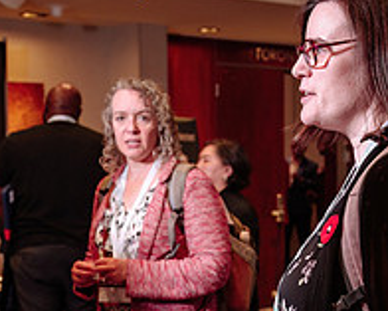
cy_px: 235
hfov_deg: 19.2
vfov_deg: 15.3
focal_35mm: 100
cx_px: 206
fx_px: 1149
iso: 800
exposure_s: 1/50
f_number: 4
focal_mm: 35
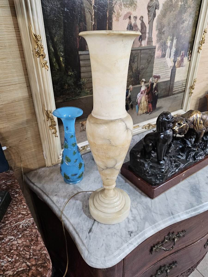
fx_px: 184
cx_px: 104
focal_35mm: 23
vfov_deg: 73.9
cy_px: 138
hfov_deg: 58.9
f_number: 1.7
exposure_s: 1/100
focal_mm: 6.3
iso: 400
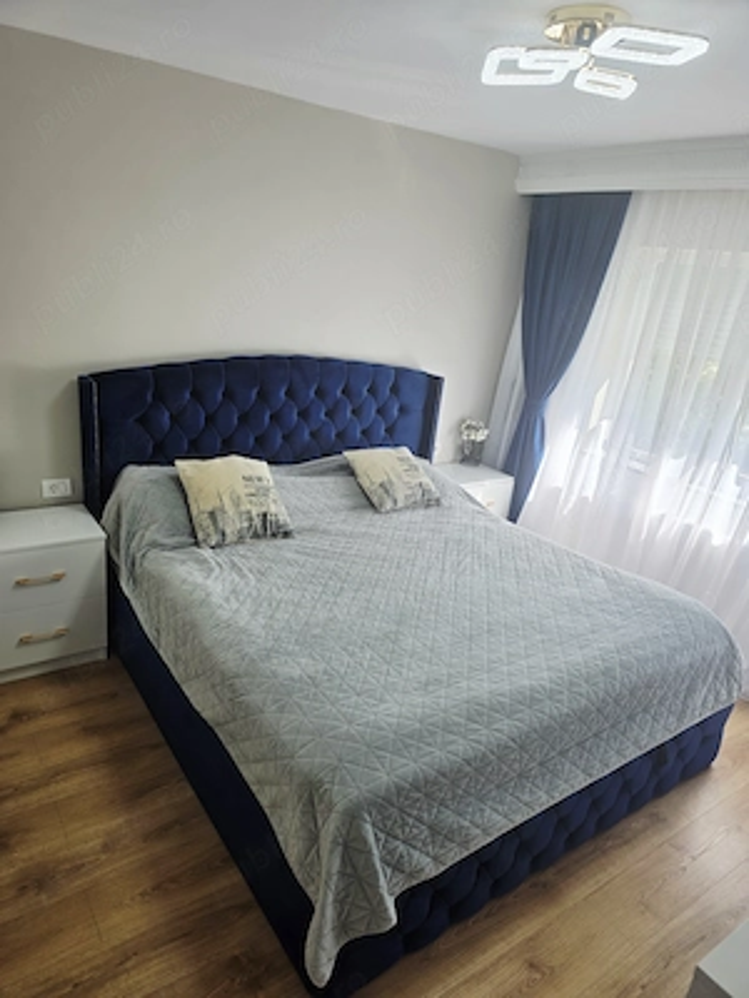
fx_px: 664
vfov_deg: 73.9
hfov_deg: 58.9
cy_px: 499
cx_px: 374
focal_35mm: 23
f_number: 1.7
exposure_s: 1/182
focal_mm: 6.3
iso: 32
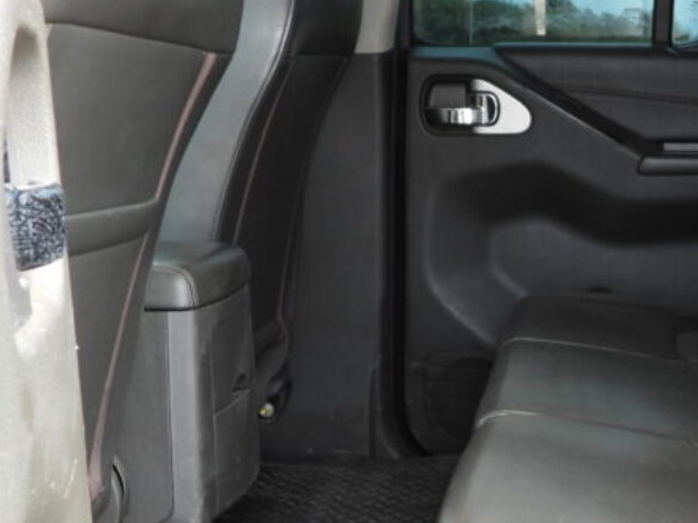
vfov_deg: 22.4
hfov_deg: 28.2
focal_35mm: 65
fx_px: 1311
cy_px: 380
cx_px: 684
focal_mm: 4.3
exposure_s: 1/60
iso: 100
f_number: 2.8
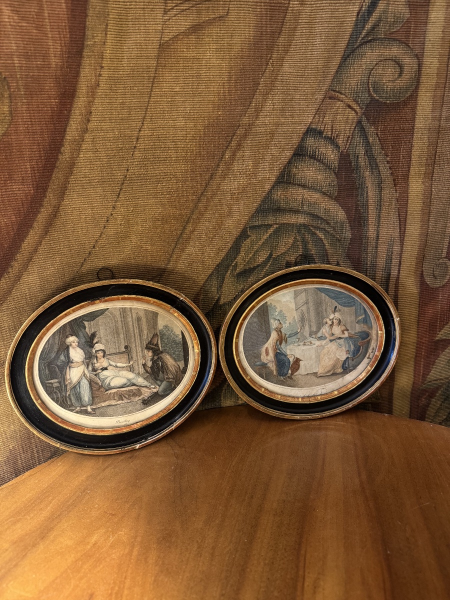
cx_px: 225
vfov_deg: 71.6
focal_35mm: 24
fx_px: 416
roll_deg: +0.7
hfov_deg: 56.8
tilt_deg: -18.3
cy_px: 300
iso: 320
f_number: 1.78
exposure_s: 1/50
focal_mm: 6.76
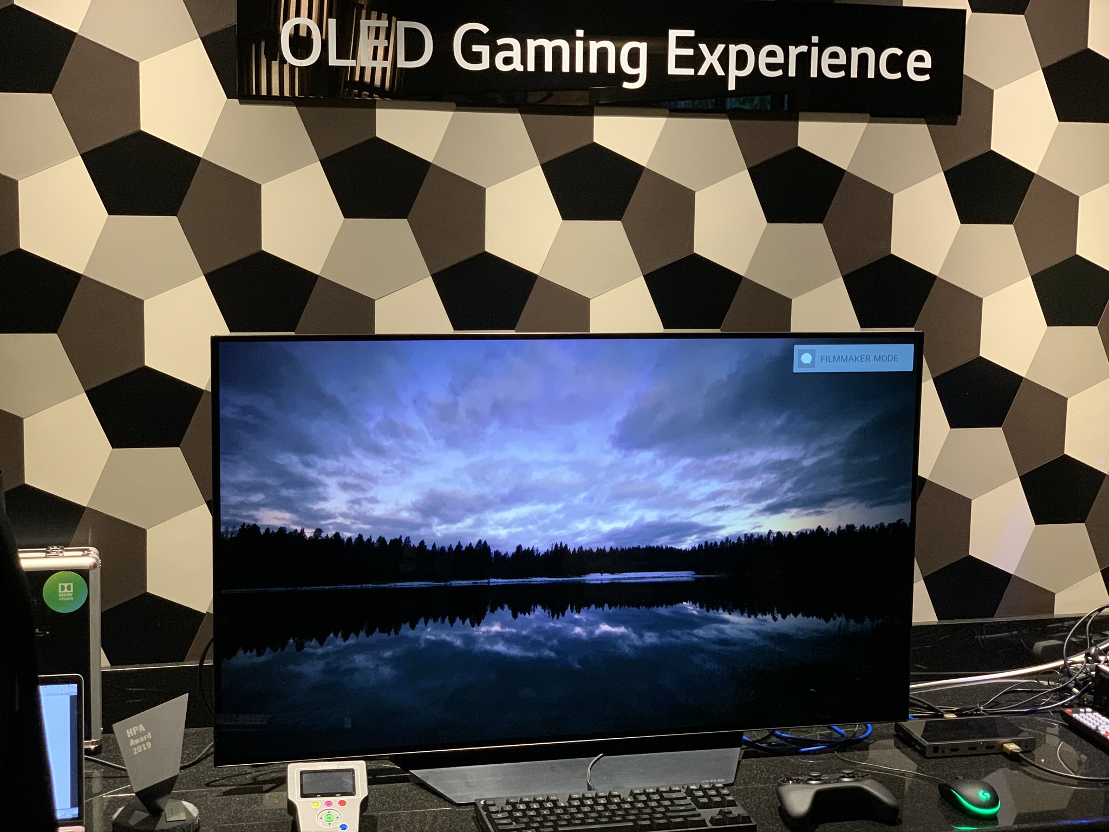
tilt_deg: -7.2
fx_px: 1666
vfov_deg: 28.0
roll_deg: -0.6
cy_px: 416
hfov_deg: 36.8
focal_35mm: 52
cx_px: 554
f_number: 2.4
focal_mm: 6
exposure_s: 1/30
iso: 320
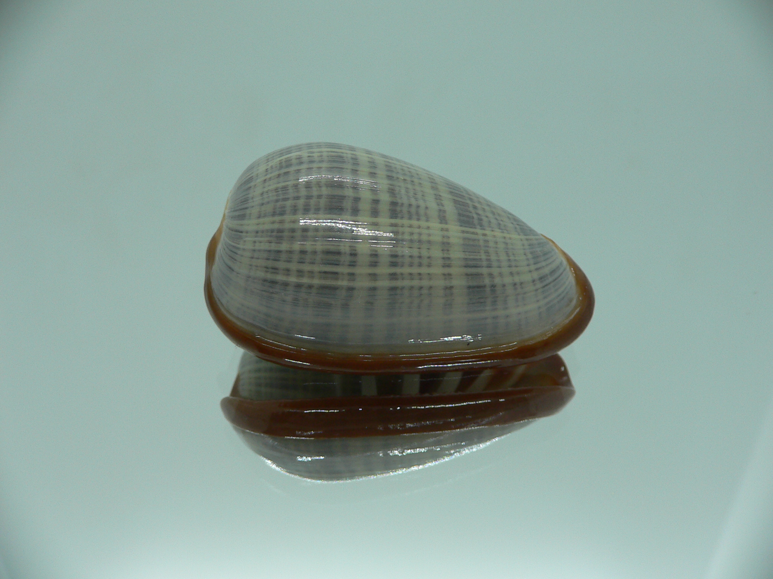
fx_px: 782
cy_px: 290
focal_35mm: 35
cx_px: 386
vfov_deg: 40.7
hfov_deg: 52.6
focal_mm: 4.6
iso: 80
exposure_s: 1/60
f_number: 2.8
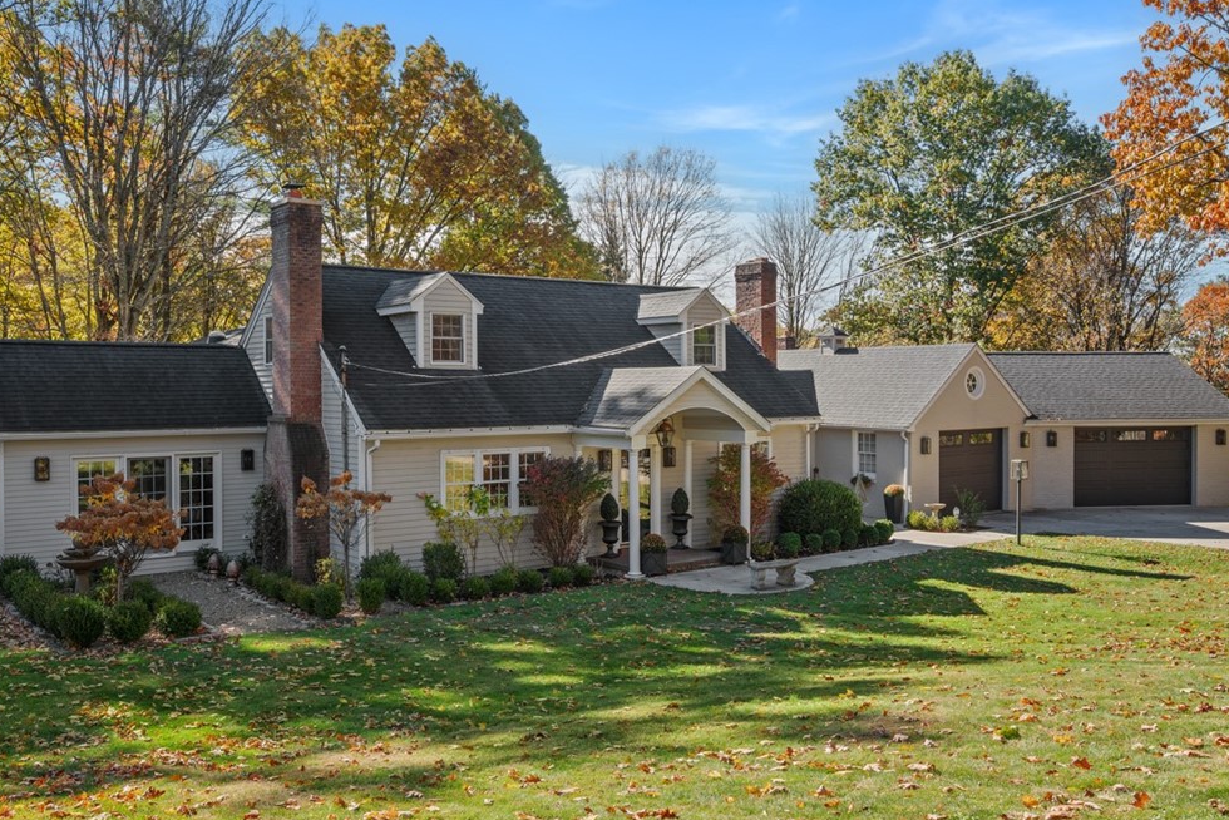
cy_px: 394
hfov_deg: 60.3
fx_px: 1059
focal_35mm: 31
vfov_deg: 42.3
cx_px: 624
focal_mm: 28
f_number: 8
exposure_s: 1/40
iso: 400
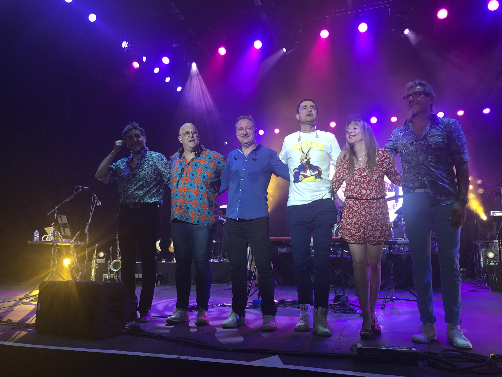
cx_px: 251
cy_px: 188
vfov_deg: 49.7
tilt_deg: +9.2
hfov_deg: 63.4
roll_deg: -0.7
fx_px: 406
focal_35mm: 28
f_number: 1.8
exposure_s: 1/27
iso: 40
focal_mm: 3.99
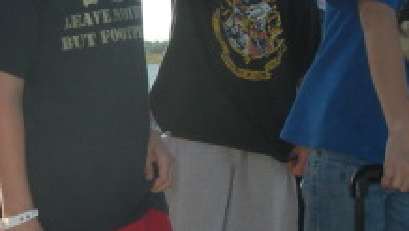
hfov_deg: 14.9
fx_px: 1563
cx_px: 163
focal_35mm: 144
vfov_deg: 8.4
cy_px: 135
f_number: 3.5
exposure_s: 1/650
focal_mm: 6.3
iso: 88
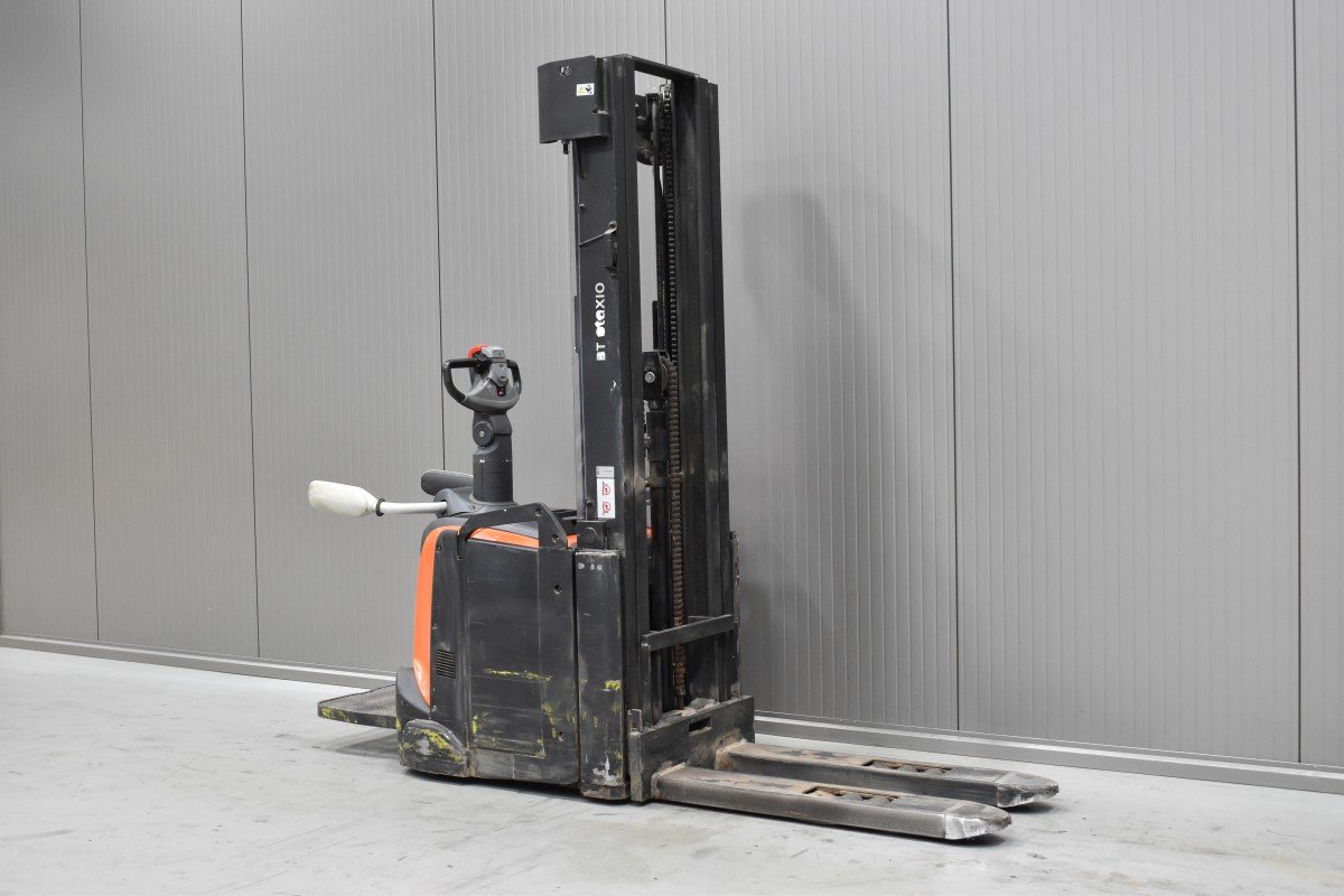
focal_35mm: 44
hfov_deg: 45.0
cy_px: 448
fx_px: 1624
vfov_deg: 30.8
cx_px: 672
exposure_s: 1/25
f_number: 5.6
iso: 1250
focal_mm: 29
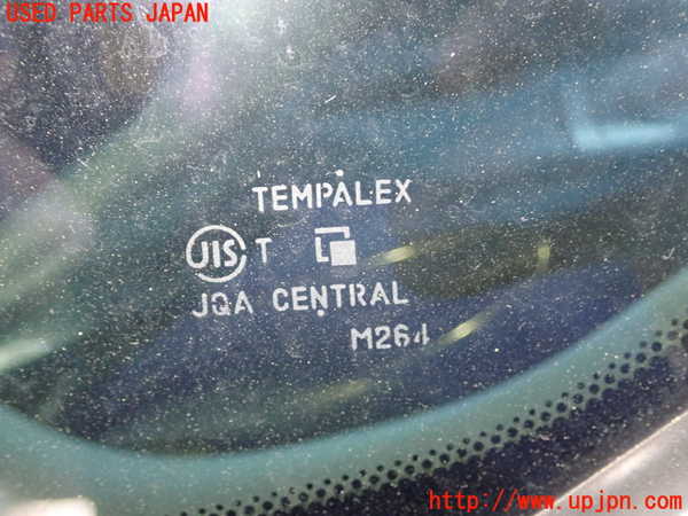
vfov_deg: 31.5
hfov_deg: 41.2
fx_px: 914
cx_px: 344
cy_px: 258
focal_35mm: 46
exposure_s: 1/13
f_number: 3.1
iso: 800
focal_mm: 8.41
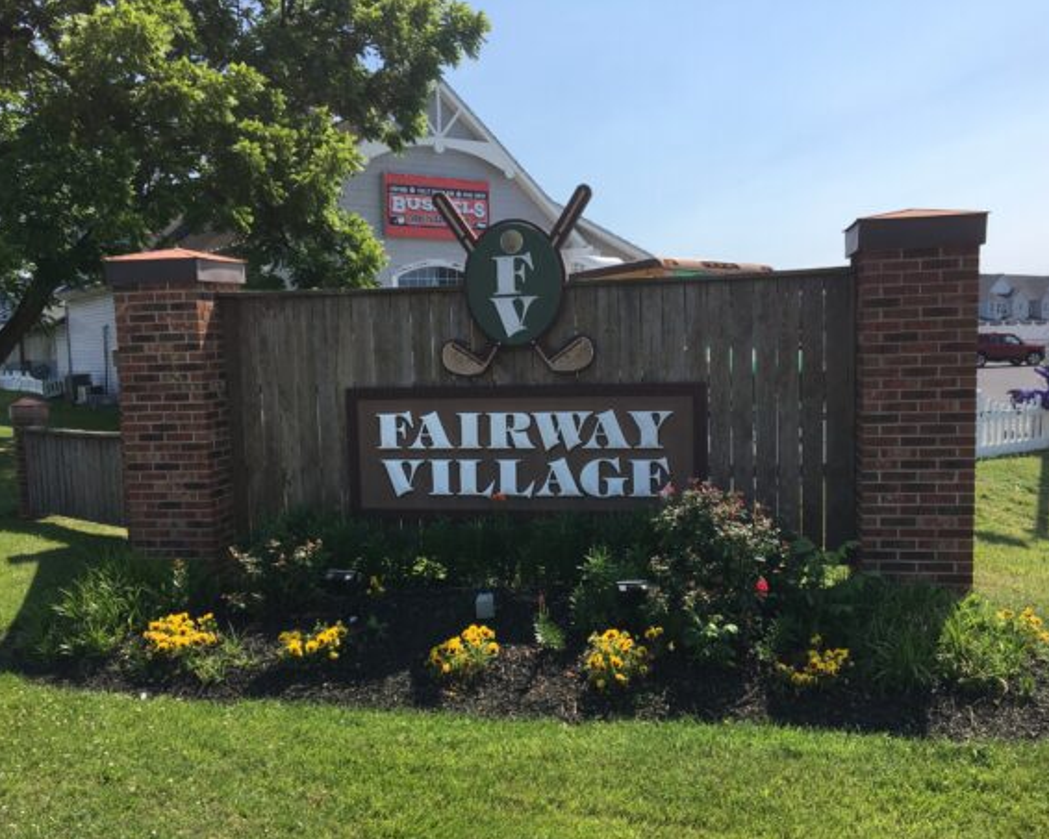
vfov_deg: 45.8
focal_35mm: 32
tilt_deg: -5.6
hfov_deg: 55.7
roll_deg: +0.9
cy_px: 441
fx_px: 994
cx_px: 515
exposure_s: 1/1479
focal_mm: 4.15
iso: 25
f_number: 2.2
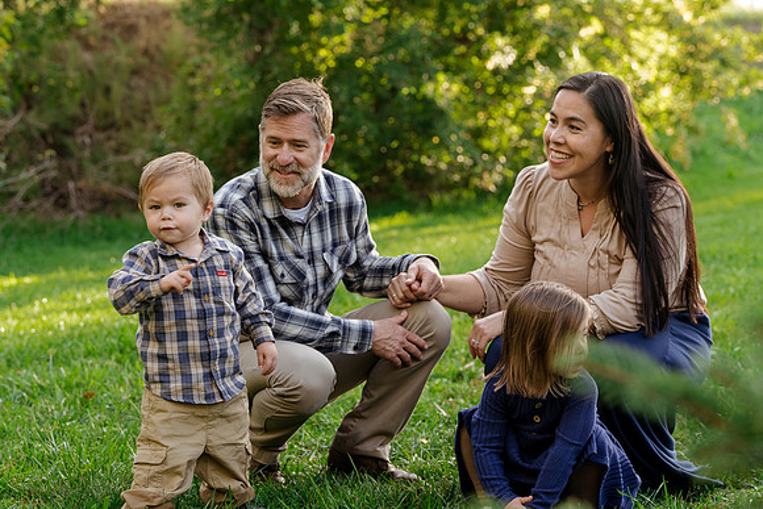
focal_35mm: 89
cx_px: 382
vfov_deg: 15.4
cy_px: 254
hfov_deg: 22.9
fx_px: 1887
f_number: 5.6
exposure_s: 1/200
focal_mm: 89
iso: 640
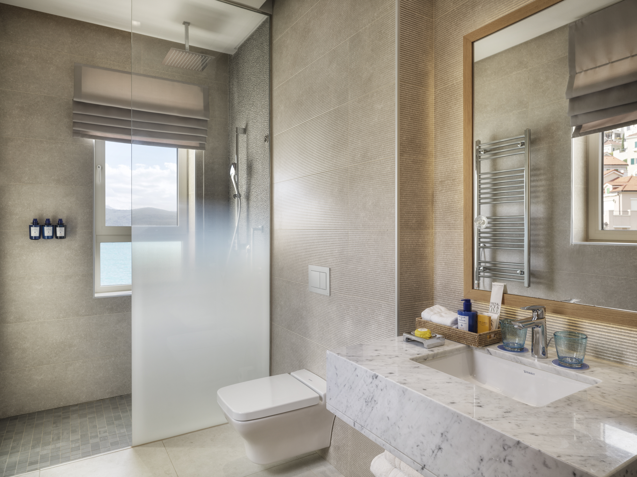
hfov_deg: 76.4
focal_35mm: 22
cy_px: 238
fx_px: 405
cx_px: 318
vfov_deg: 61.1
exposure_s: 1/6
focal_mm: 28
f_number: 11
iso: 200
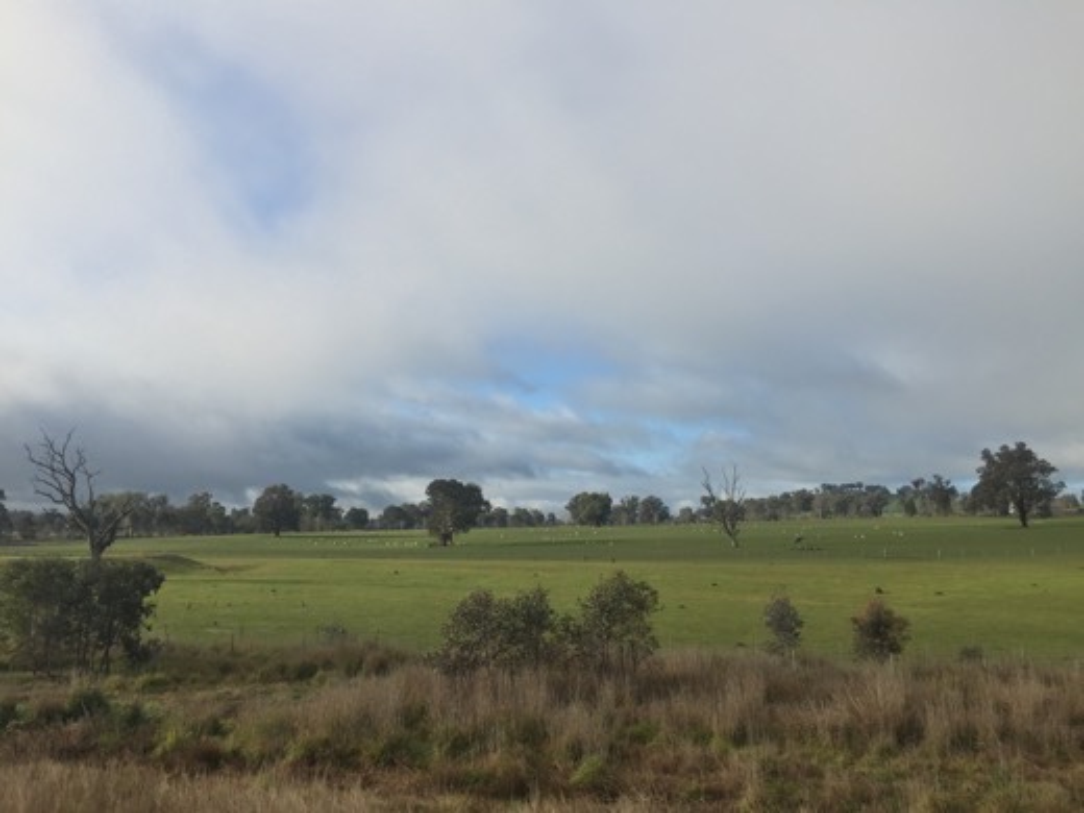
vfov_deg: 48.2
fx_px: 908
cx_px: 542
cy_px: 406
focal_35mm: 29
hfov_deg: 61.7
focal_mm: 4.15
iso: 32
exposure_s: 1/1799
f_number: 2.2
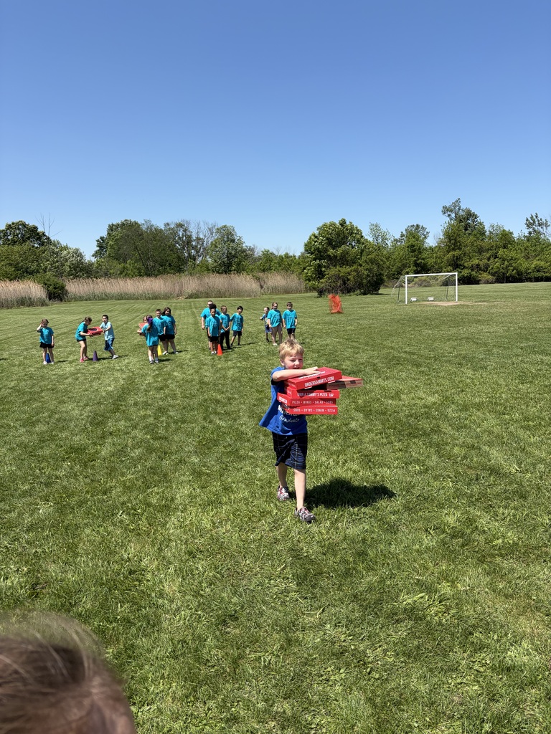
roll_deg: +1.7
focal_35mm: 26
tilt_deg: -9.2
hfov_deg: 53.1
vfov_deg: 67.3
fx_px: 552
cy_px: 367
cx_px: 276
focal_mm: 5.96
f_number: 1.6
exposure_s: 1/2985
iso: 50
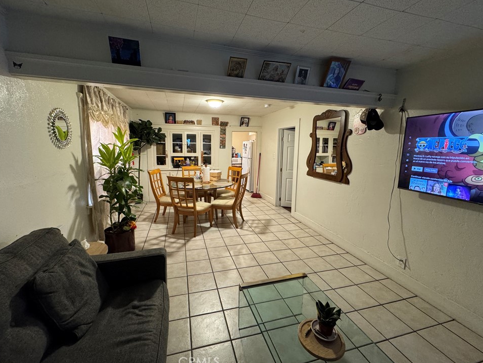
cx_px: 235
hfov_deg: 98.1
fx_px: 209
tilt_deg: -8.3
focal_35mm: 15
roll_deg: -0.6
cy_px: 175
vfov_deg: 81.7
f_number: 2.2
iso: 500
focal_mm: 2.22
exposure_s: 1/60
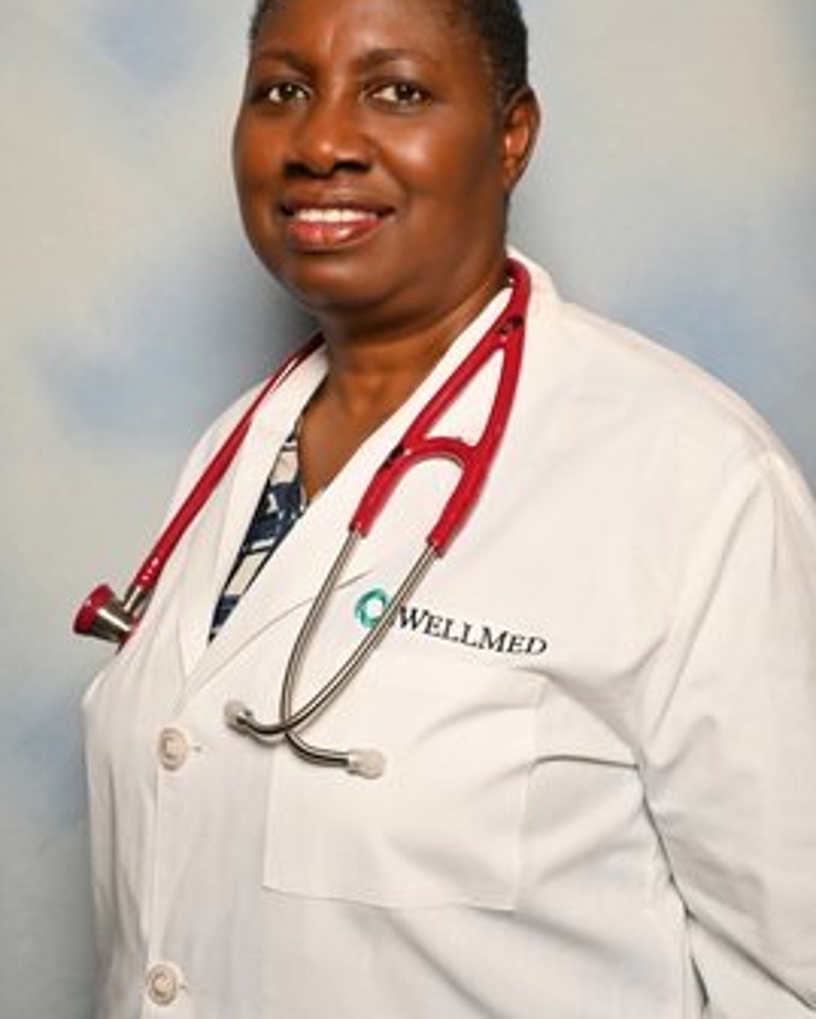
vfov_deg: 33.0
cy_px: 438
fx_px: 1720
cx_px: 406
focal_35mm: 57
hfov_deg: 26.7
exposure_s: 1/200
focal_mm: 50
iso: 100
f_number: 6.3
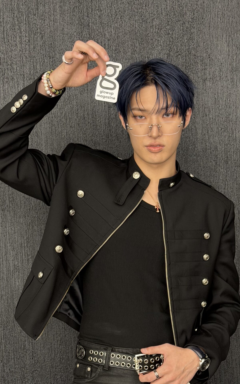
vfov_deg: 30.1
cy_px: 243
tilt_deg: -1.9
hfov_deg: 19.1
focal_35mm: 68
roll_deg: -0.6
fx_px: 712
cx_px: 138
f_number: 1.78
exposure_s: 1/60
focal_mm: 6.76
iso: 50
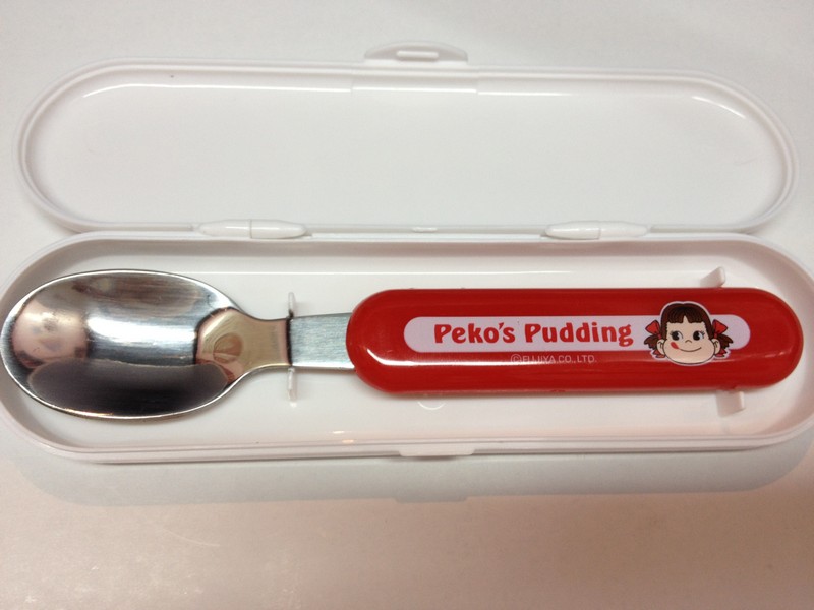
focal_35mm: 35
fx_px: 823
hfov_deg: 52.6
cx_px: 407
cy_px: 305
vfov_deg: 40.7
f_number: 2.4
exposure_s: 1/24
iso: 64
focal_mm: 4.28
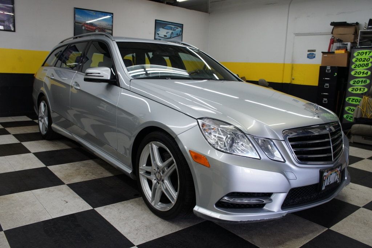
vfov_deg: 45.6
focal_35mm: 28
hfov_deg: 64.6
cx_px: 186
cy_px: 124
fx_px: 294
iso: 200
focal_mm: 19
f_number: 4.5
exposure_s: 1/40
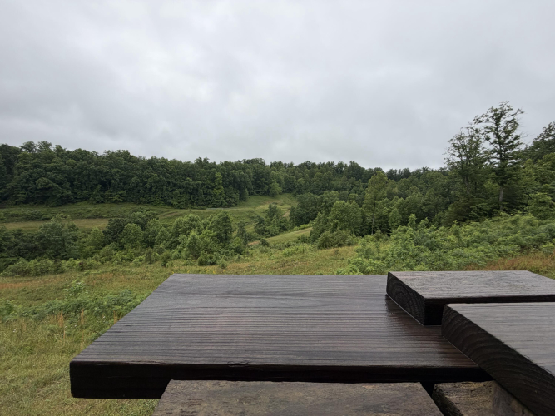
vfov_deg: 85.7
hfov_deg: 102.1
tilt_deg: -5.5
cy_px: 208
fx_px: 224
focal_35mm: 14
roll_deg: -1.4
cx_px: 278
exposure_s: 1/430
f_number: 2.2
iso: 64
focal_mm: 2.22
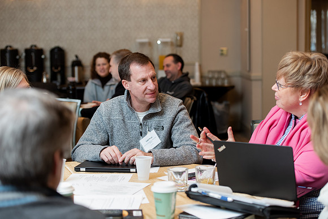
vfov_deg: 19.5
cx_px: 164
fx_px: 638
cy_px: 110
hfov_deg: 28.8
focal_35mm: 70
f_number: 3.5
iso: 1250
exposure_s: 1/160
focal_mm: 70
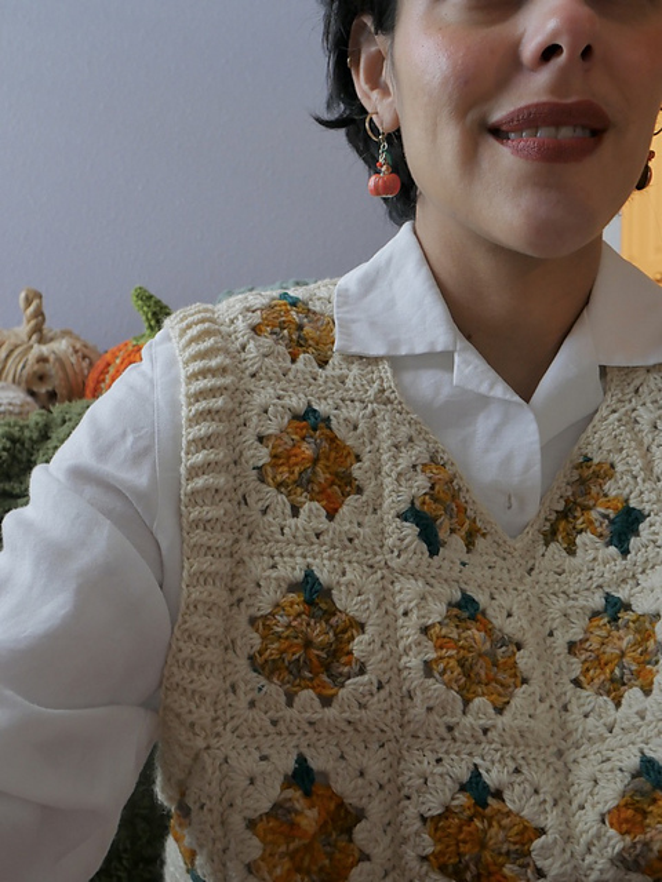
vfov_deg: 51.4
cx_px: 331
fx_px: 918
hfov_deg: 39.7
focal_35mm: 36
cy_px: 441
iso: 800
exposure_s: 1/6
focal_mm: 18
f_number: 7.1
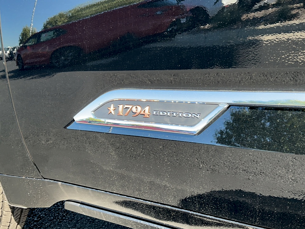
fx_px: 264
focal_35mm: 30
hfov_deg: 60.0
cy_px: 114
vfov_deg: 46.8
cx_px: 152
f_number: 1.8
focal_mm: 3
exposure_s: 1/131
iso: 16
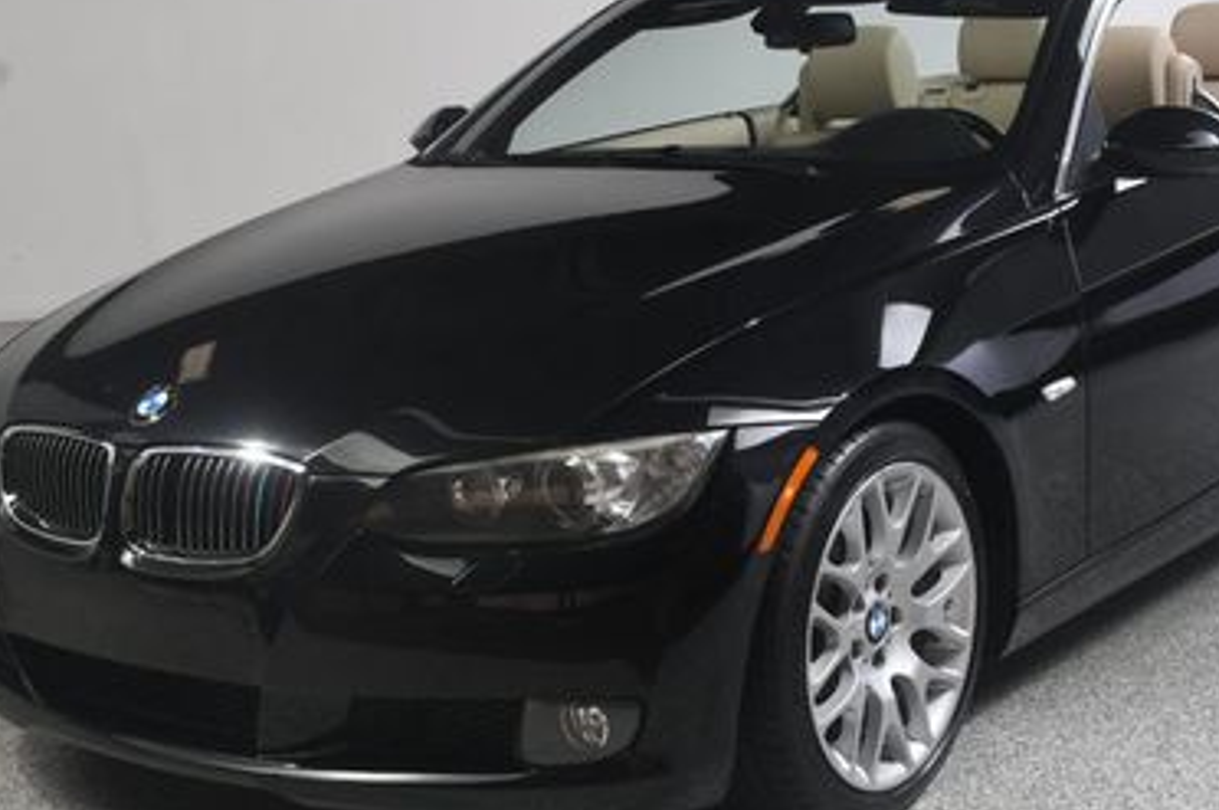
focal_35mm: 62
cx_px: 714
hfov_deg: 32.3
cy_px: 387
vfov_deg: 21.8
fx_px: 2097
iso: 100
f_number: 10
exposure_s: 1/160
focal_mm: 24
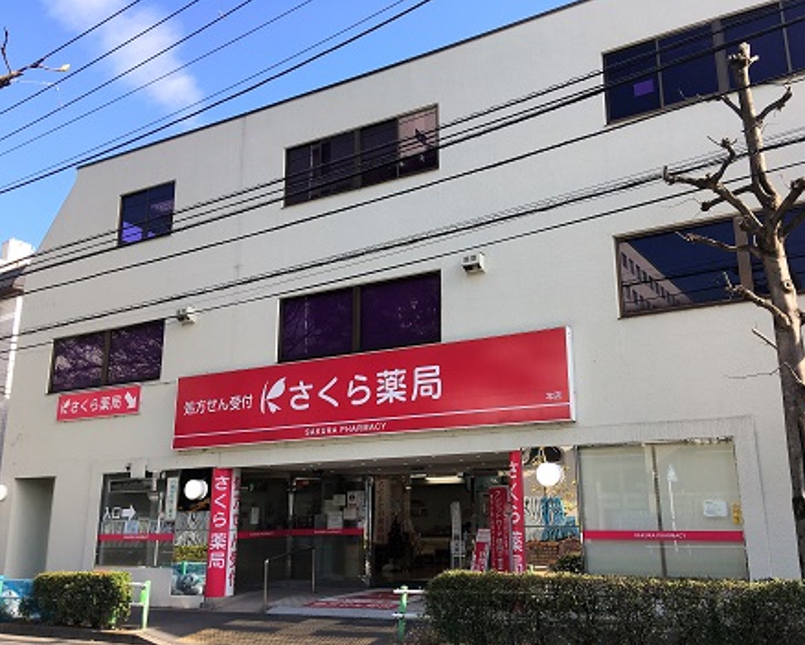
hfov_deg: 57.1
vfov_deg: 47.2
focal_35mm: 31
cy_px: 325
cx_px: 439
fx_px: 739
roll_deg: +1.5
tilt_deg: +14.6
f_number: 2.2
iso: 25
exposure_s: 1/506
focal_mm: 4.15
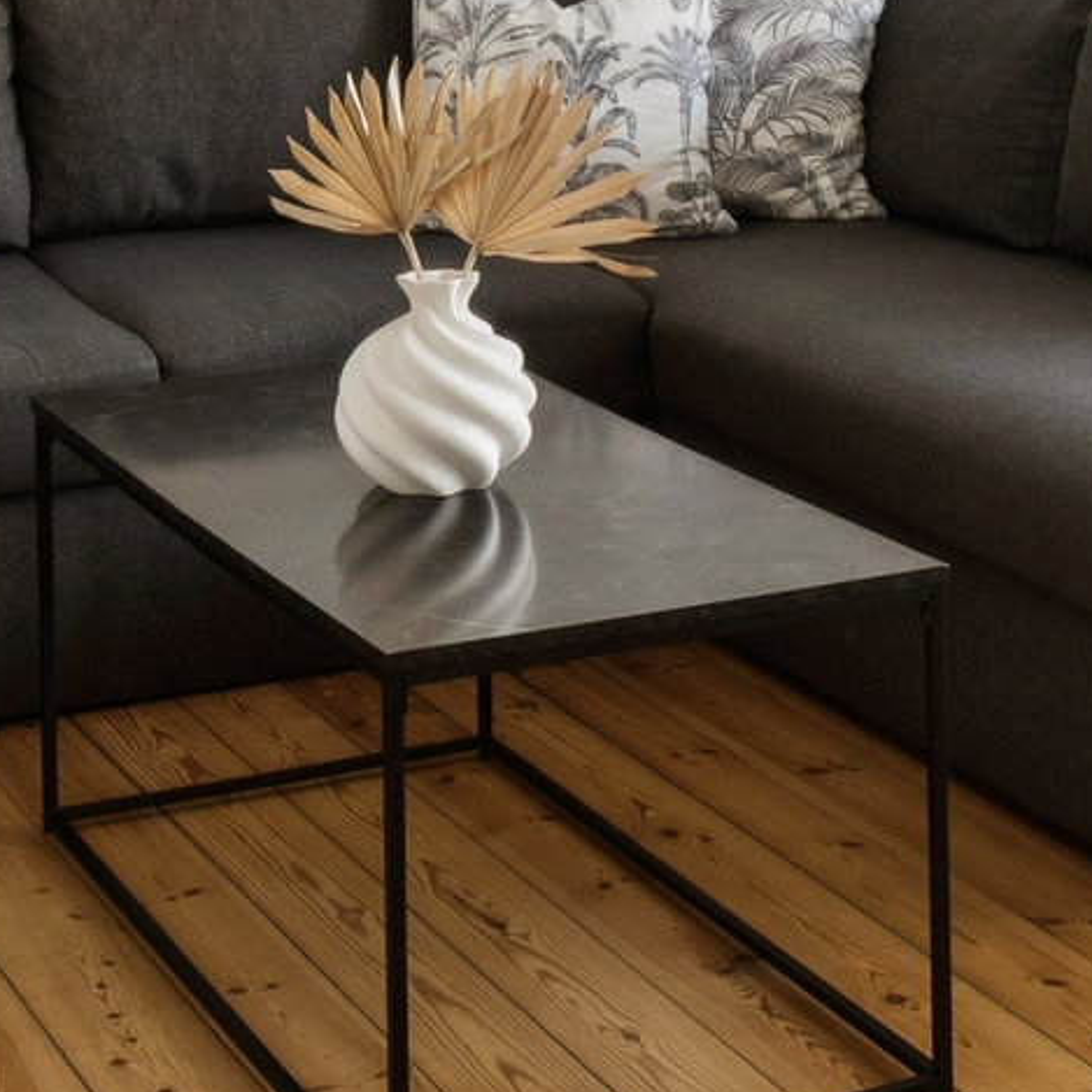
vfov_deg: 18.0
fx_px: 3202
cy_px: -368
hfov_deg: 19.1
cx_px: 929
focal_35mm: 90
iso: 200
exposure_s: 1/25
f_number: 8
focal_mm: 11
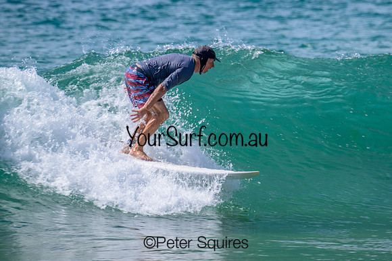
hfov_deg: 2.0
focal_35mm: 1023
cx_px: 251
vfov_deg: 1.3
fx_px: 11140
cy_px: 105
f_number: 11
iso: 125
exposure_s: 1/250
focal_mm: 800
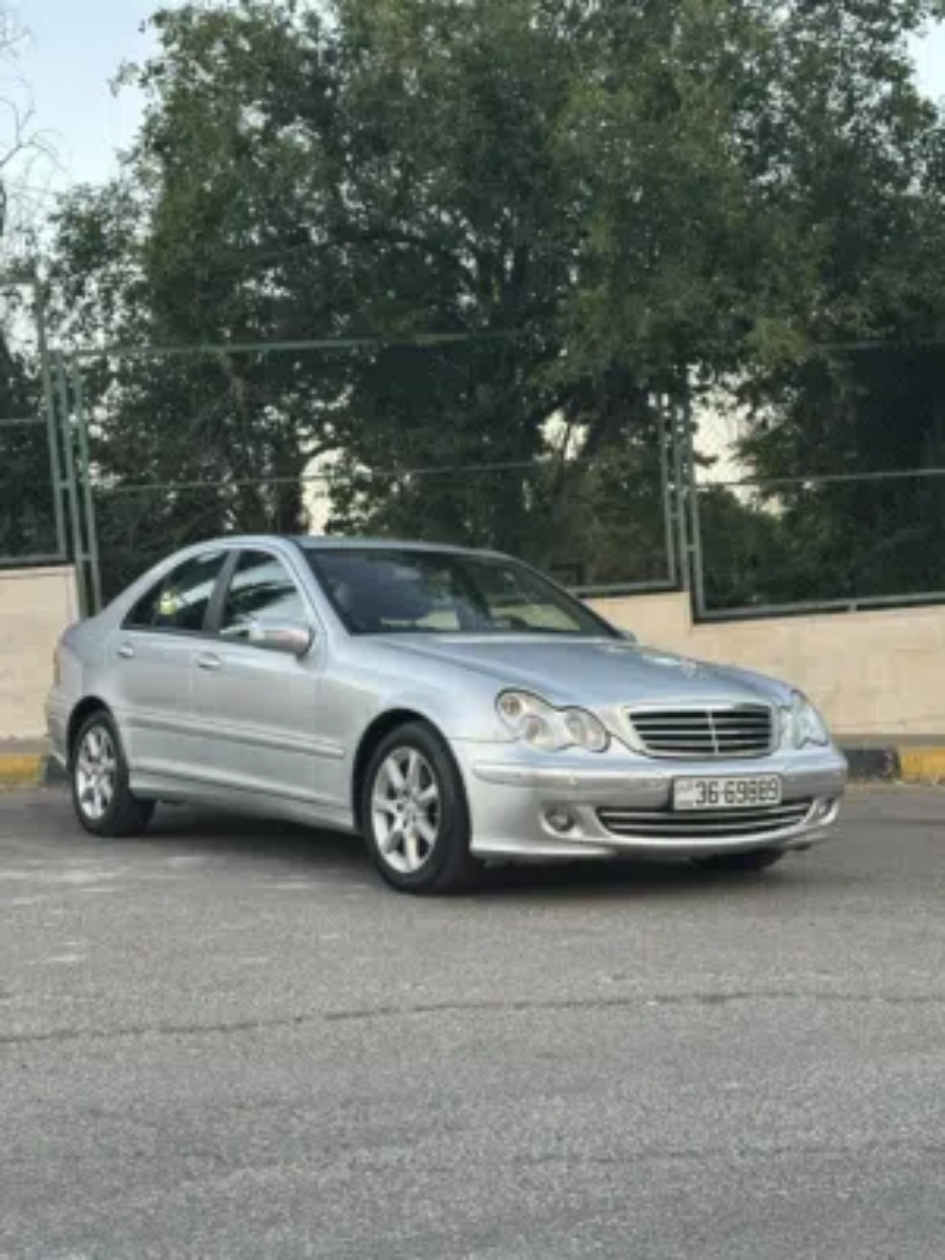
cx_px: 472
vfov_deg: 39.7
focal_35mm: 48
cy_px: 630
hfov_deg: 30.3
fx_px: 1747
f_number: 1.78
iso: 100
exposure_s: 1/100
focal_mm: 6.86
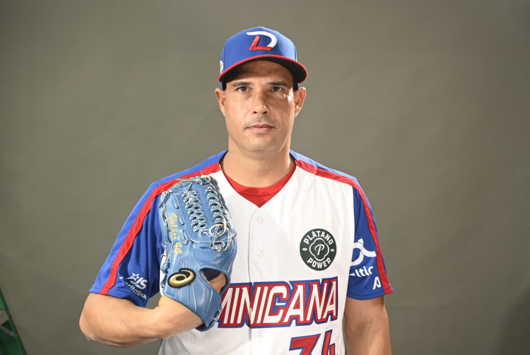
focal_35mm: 46
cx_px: 265
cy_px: 178
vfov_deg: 29.3
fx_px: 678
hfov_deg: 42.7
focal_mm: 31
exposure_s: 1/125
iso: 500
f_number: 2.8
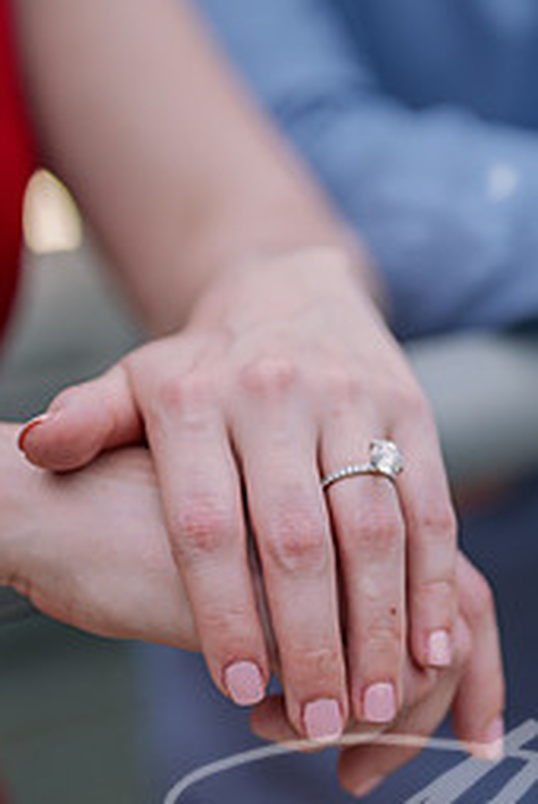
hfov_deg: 12.0
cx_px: 478
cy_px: 503
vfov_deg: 17.9
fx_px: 2548
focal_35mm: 114
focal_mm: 50
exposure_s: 1/500
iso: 320
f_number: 2
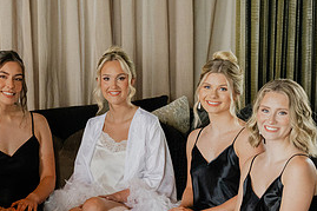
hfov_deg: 16.5
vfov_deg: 11.1
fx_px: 1082
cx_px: 60
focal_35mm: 123
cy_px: 140
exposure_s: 1/320
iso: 2800
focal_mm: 57
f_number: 4
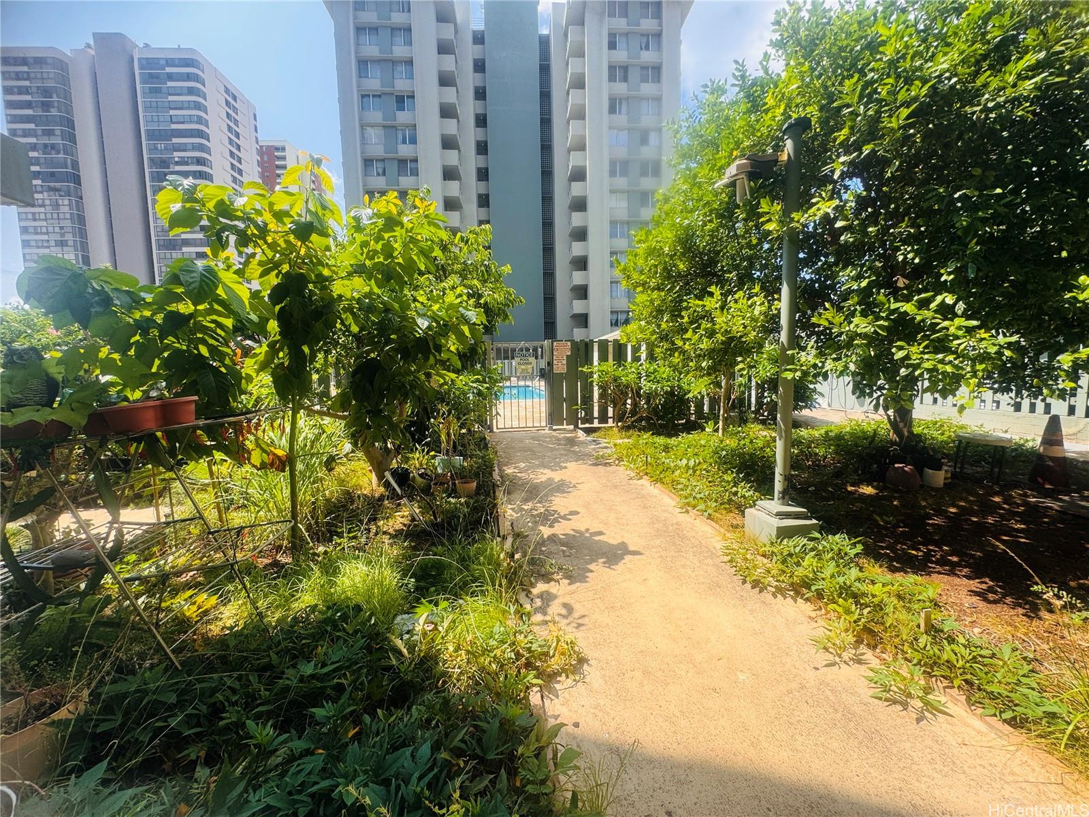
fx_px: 440
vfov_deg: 85.7
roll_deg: +0.7
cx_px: 544
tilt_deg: -5.2
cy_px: 408
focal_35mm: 14
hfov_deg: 102.1
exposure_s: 1/681
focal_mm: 2.22
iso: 40
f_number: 2.2
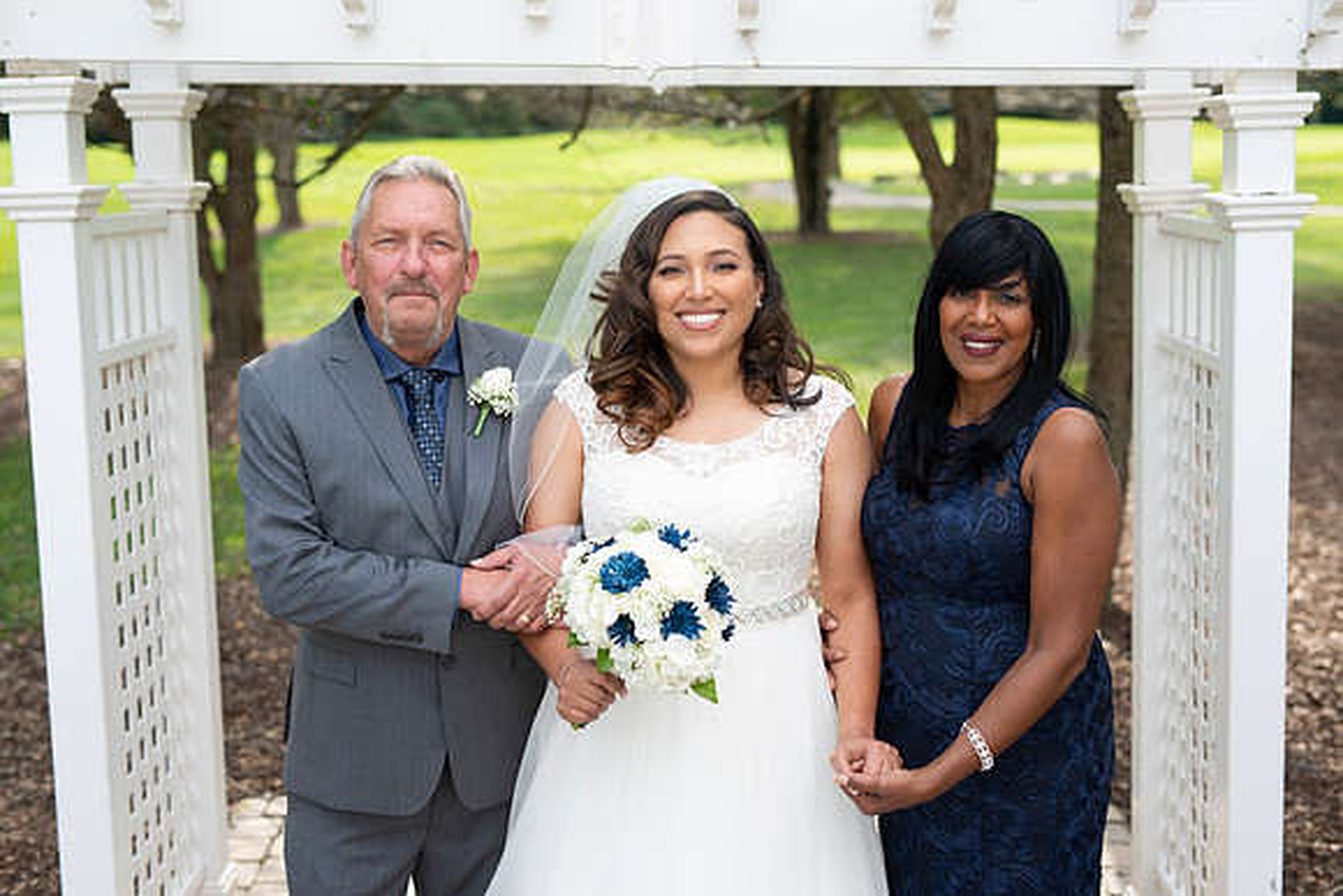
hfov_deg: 39.6
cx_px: 672
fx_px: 1866
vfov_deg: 27.0
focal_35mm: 50
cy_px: 448
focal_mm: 50
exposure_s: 1/250
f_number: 3.2
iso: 100
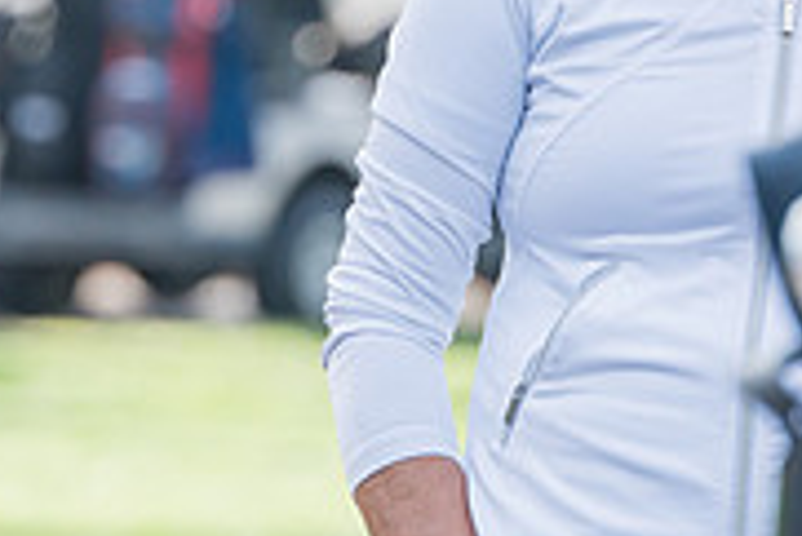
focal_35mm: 523
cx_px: 545
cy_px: -51
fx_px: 11660
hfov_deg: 3.9
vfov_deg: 2.6
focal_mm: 163
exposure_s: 1/800
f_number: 4.5
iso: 500
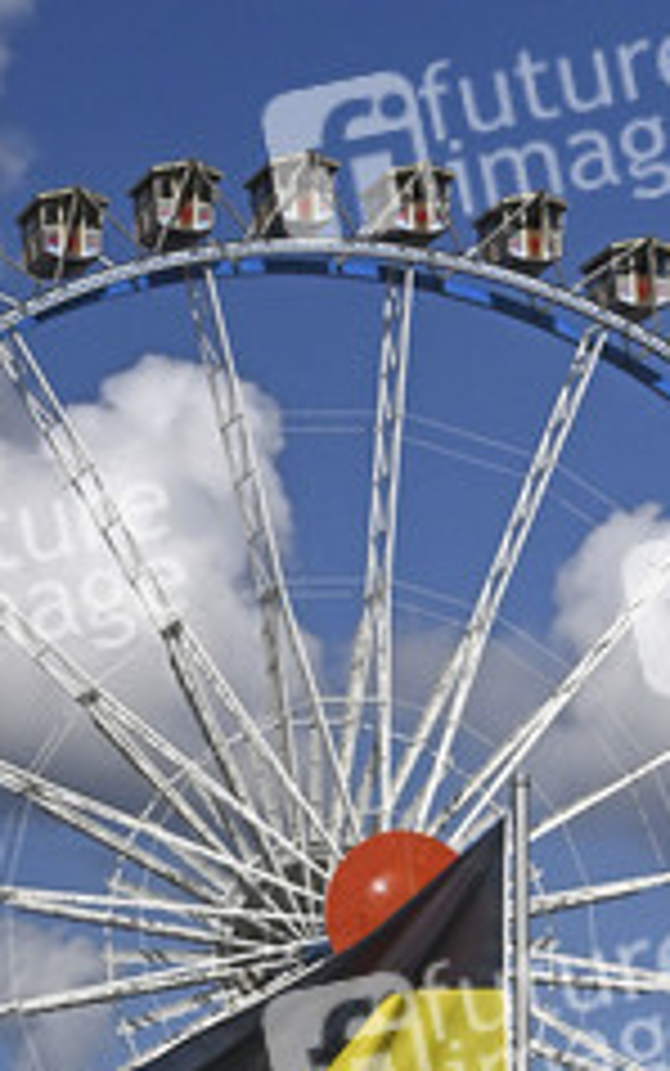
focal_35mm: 166
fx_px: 4844
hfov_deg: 7.9
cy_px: 814
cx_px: 88
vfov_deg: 12.6
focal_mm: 65
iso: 4000
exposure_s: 1/8000
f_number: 22
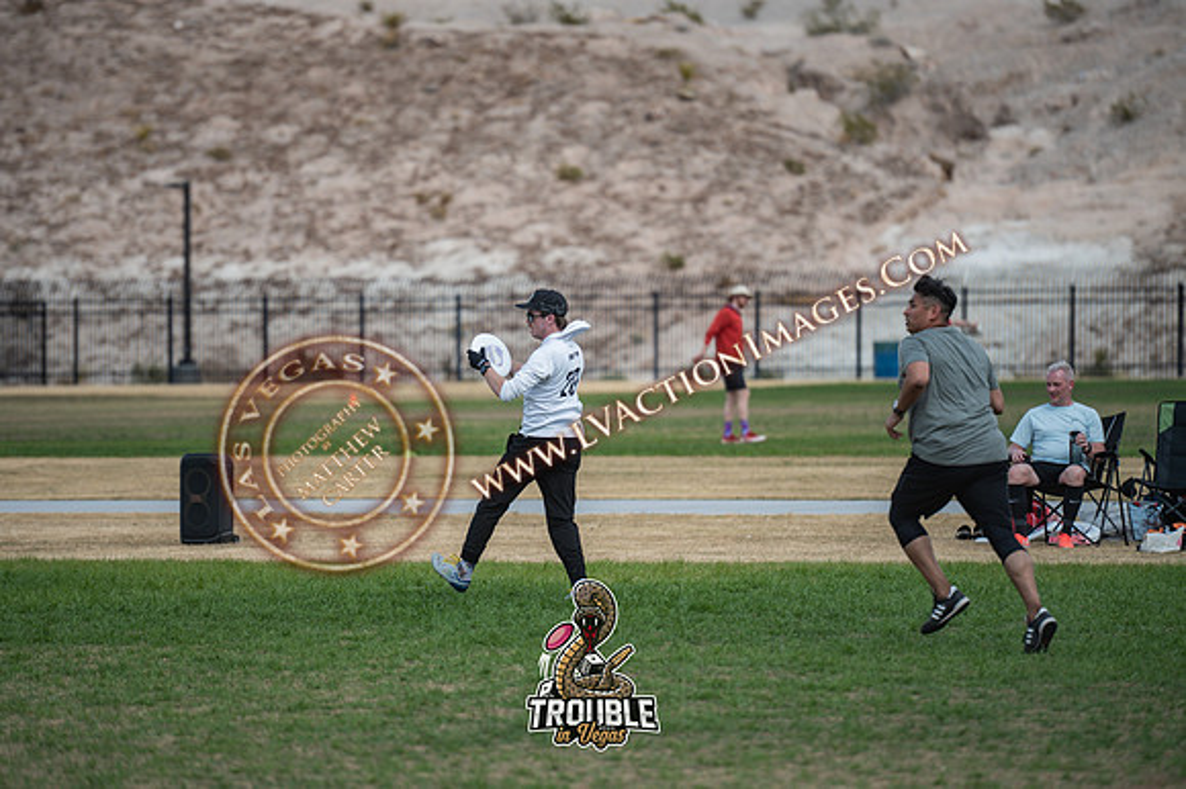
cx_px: 578
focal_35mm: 225
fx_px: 7396
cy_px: 372
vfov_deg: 6.1
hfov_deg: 9.2
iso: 160
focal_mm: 200
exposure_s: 1/3200
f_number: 3.2
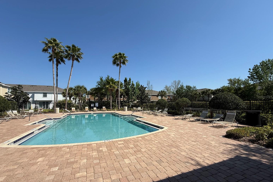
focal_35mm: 15
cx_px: 133
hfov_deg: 100.4
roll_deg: +0.5
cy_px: 97
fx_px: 114
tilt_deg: +4.5
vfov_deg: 77.2
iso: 50
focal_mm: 2.22
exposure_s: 1/2841
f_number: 2.2
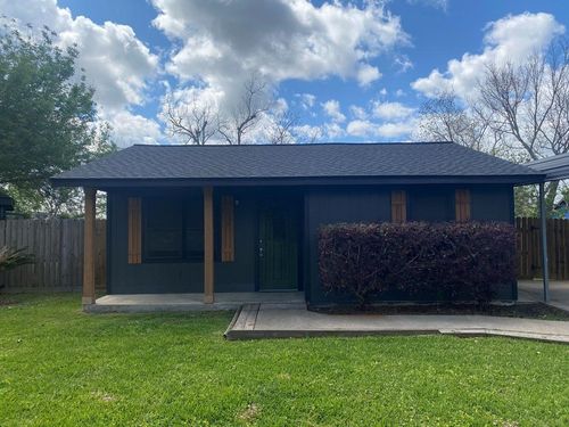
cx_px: 284
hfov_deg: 67.3
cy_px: 214
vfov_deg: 53.1
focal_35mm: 26
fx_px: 427
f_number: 1.8
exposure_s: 1/2967
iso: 32
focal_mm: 4.25
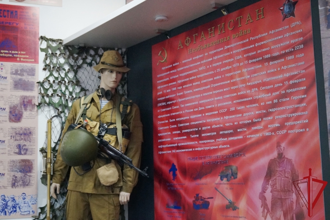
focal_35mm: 52
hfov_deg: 37.9
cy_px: 110
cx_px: 165
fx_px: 481
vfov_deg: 25.8
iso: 3200
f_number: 5
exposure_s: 1/50
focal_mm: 35
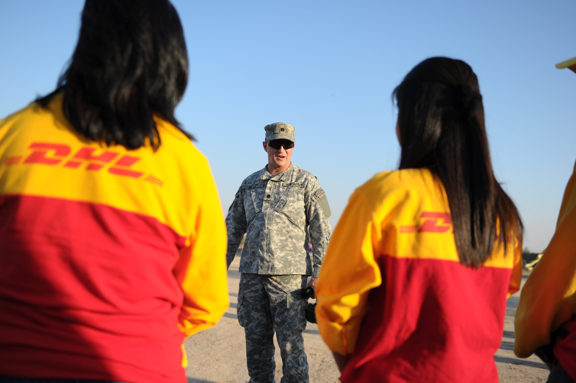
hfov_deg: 53.2
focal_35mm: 36
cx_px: 279
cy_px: 186
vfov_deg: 36.8
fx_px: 576
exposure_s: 1/2000
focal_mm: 34
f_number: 2.8
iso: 200
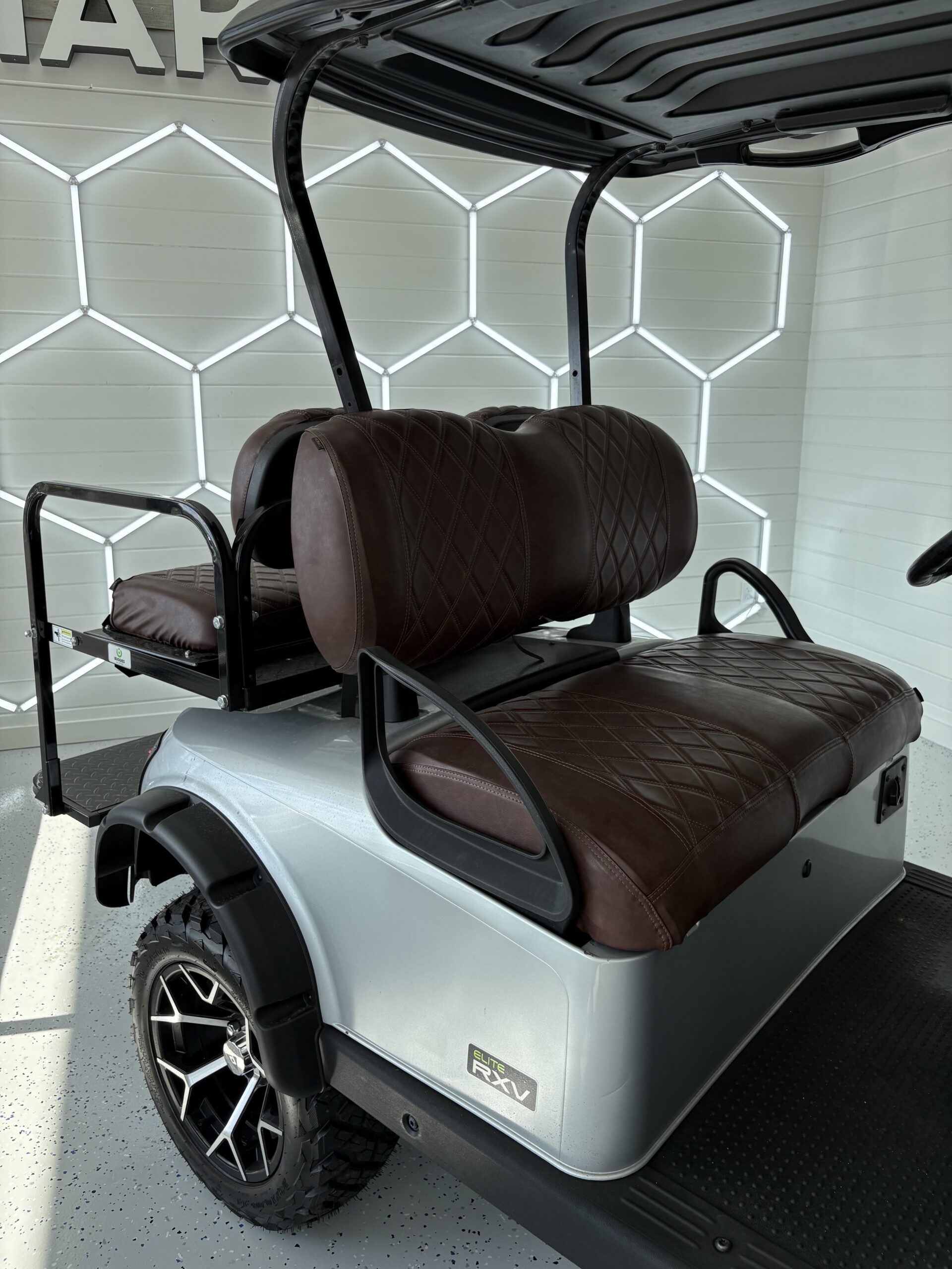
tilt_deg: -12.2
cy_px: 634
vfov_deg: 67.3
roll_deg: +0.2
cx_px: 476
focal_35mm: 26
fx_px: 953
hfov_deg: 53.1
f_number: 1.6
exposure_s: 1/840
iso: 50
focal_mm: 5.96
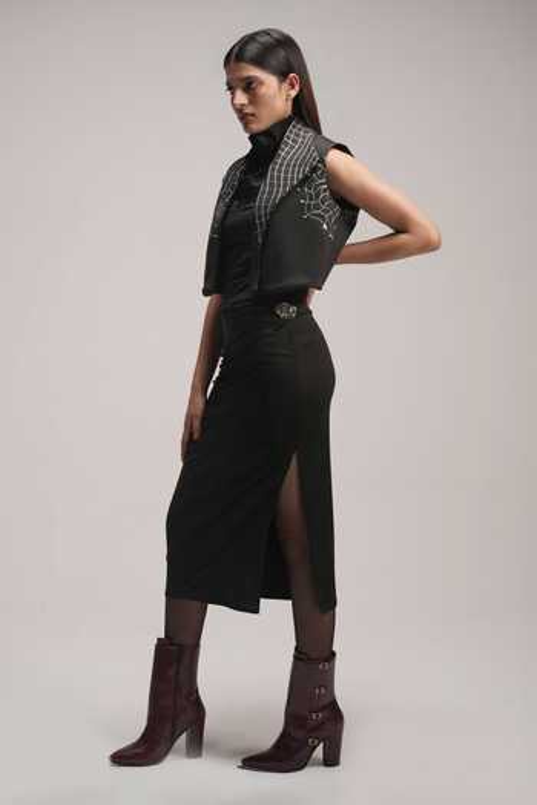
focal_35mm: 58
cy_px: 402
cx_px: 268
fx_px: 1286
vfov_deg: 34.8
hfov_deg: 23.6
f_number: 4.5
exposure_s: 1/160
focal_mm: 57.5
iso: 640
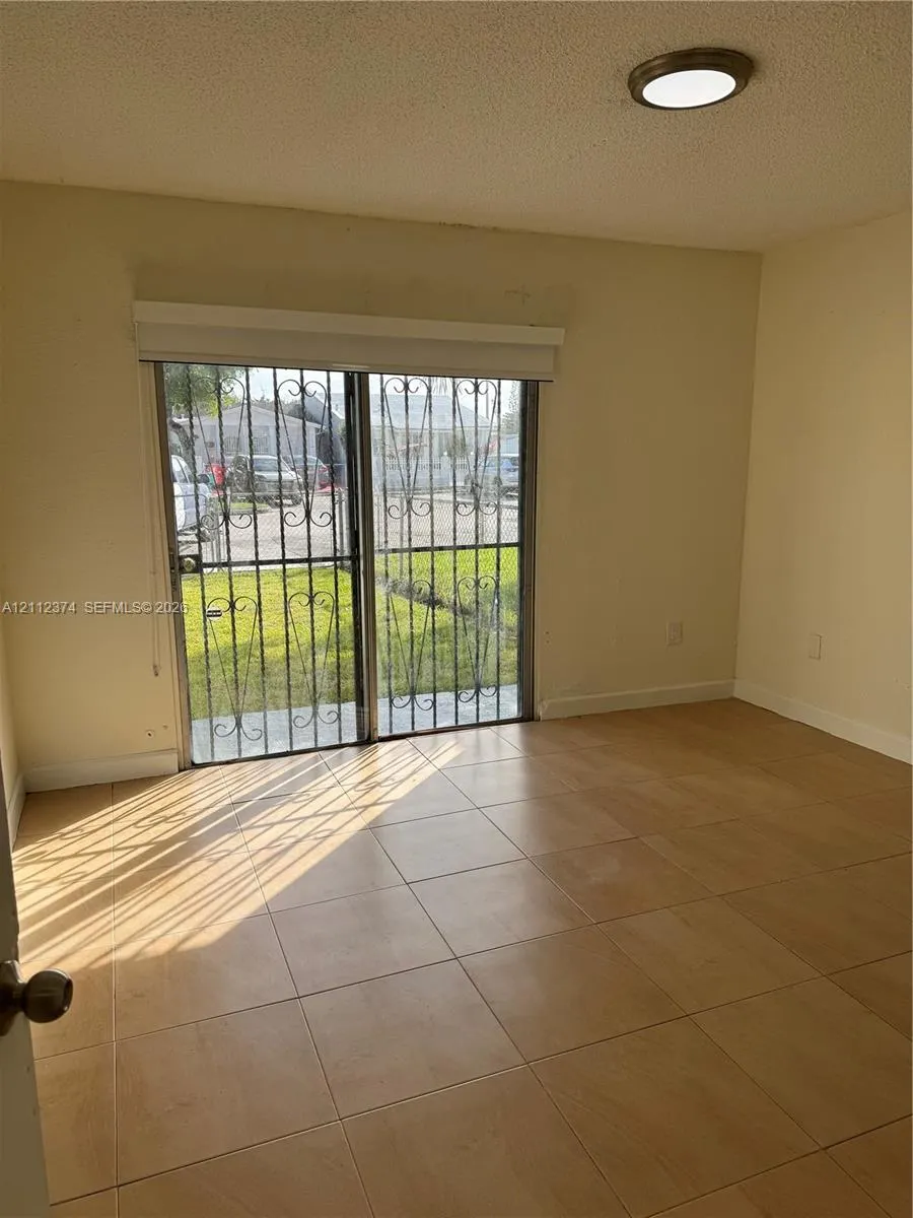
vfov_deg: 71.6
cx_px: 456
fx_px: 844
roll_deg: +0.8
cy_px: 609
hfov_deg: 56.8
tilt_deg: -11.4
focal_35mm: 24
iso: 80
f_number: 1.78
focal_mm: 6.76
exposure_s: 1/1721
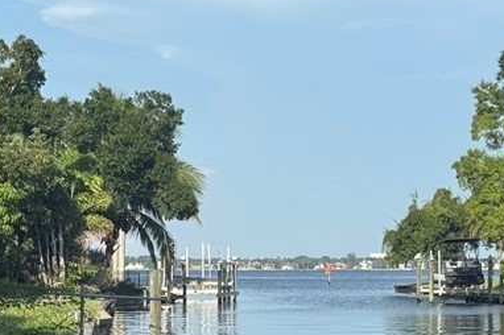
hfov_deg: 15.2
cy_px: 303
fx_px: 1874
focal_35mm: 134
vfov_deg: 10.2
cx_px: 435
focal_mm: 6.76
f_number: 1.78
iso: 64
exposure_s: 1/3891
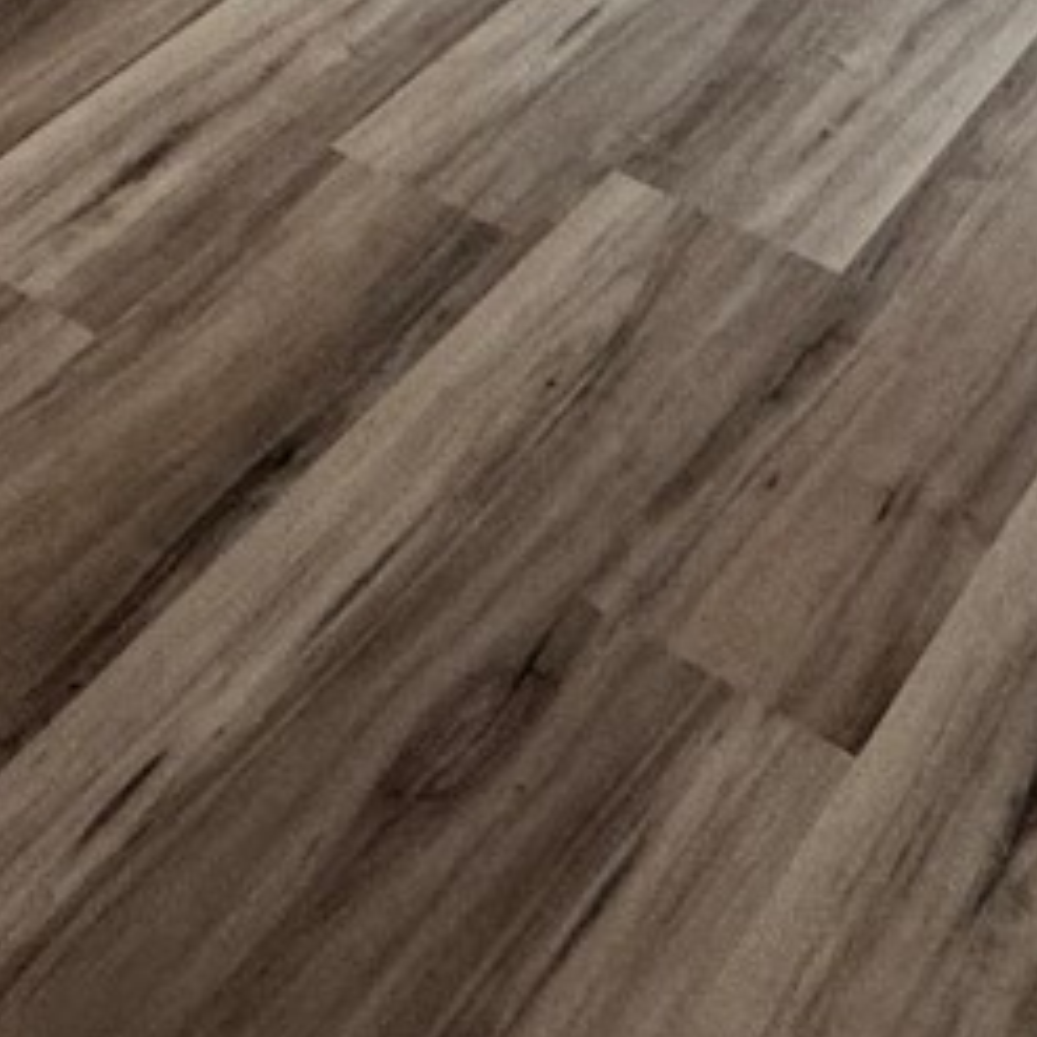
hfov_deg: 20.2
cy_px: -823
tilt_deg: -14.6
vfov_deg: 17.6
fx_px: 2711
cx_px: -218
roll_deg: -1.4
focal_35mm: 80
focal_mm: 2.22
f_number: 2.2
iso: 100
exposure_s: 1/120
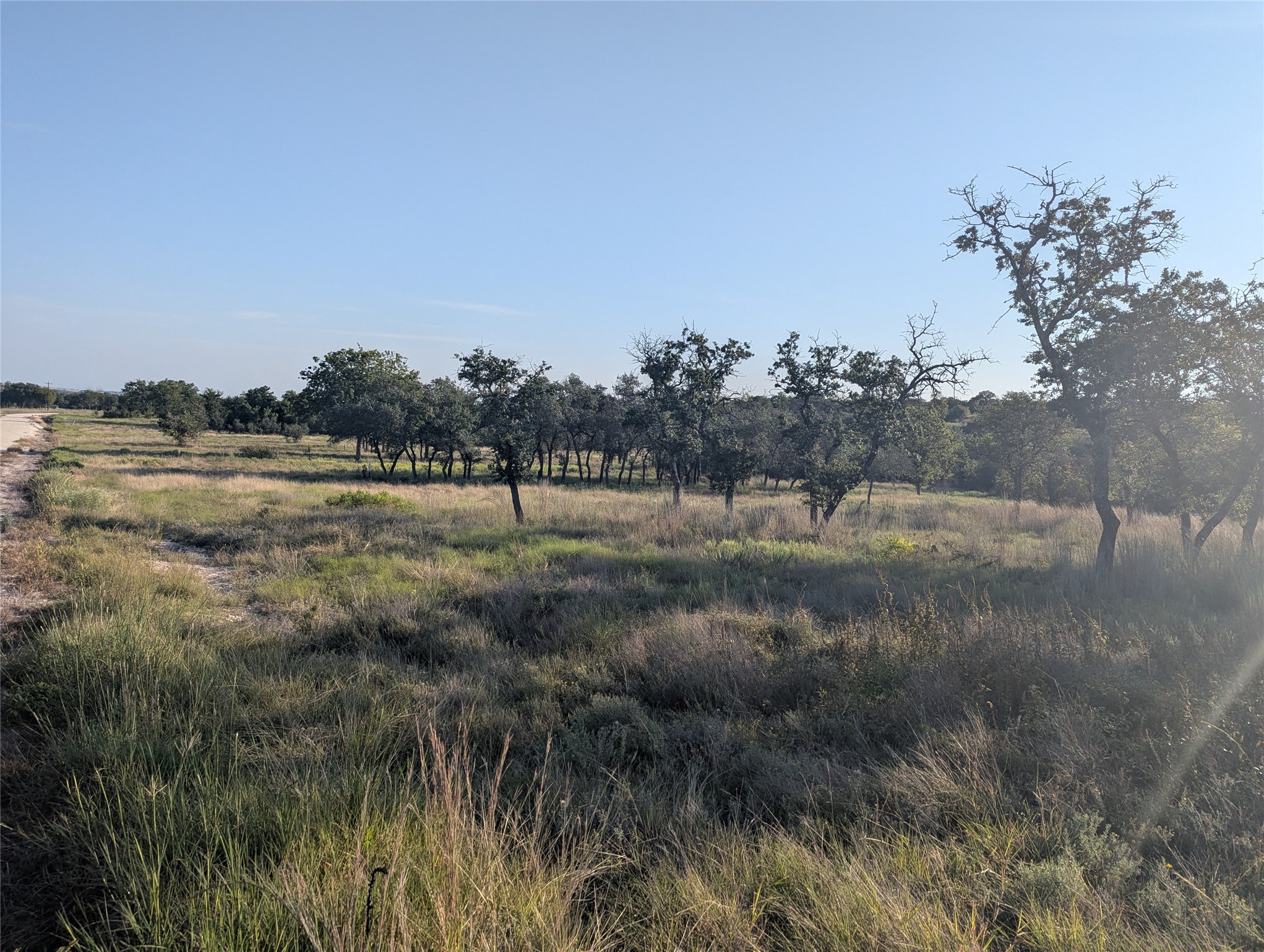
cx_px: 632
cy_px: 476
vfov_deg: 56.9
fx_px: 878
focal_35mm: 24
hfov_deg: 71.5
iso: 39
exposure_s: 1/2358
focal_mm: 6.81
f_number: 1.85
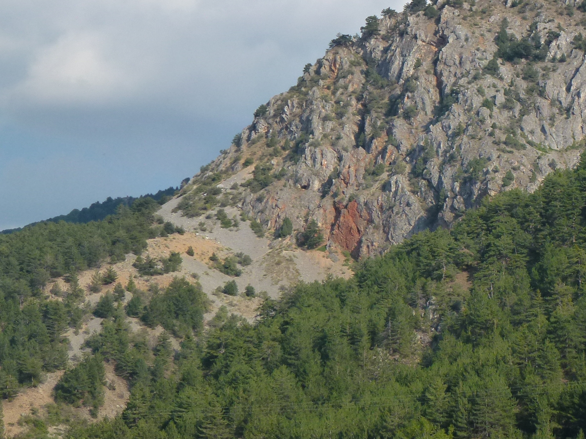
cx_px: 461
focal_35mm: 129
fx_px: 2184
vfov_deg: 11.5
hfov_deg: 15.2
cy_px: 130
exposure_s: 1/800
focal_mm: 12.7
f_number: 4.7
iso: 160
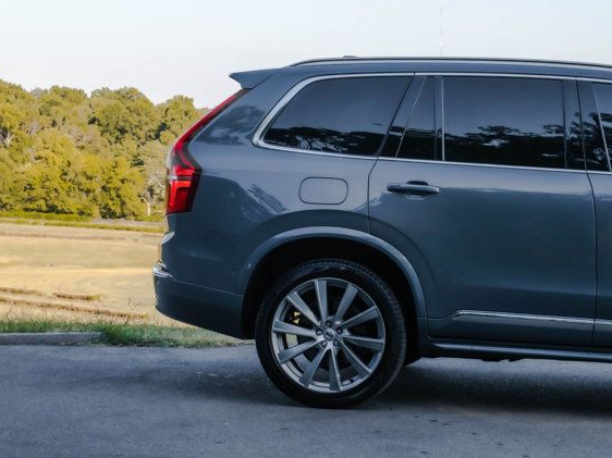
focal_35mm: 92
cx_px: 301
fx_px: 1626
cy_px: 227
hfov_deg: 21.3
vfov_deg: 16.1
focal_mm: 56
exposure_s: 1/400
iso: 500
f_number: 11
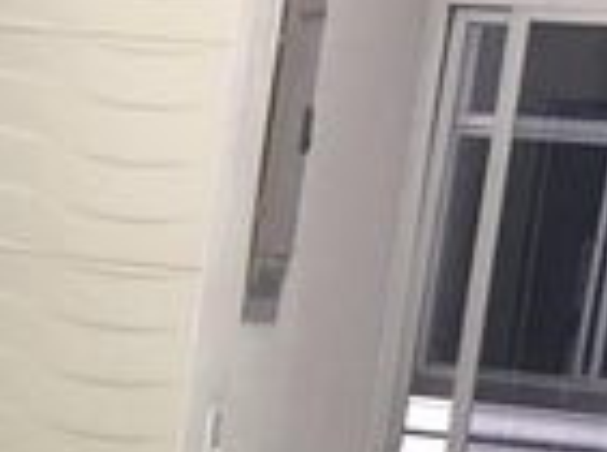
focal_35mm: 132
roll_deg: -3.4
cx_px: -245
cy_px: 637
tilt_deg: -8.5
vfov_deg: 10.8
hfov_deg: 14.2
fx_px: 2309
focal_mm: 4.15
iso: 200
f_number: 2.2
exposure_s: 1/15
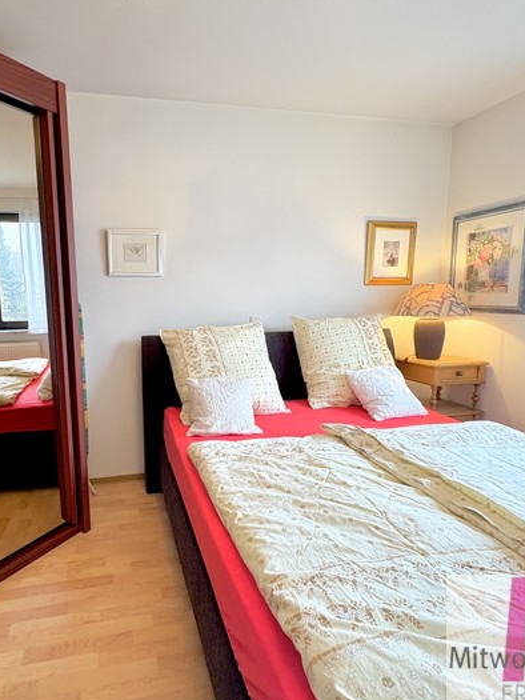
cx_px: 191
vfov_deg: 84.7
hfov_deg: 67.5
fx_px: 384
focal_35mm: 19
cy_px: 350
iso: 320
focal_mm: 2.22
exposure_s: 1/50
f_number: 2.2
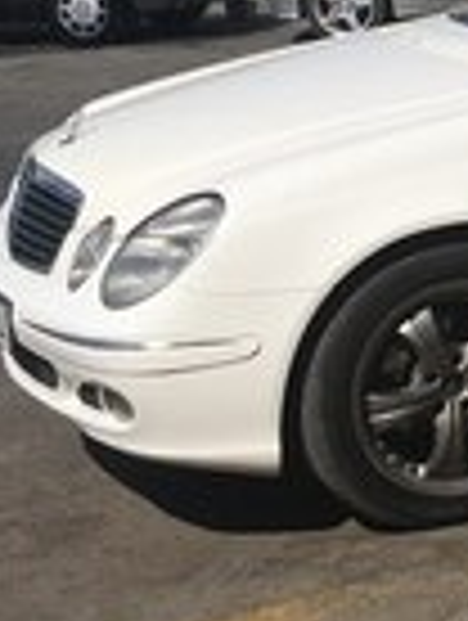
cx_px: 796
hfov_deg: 13.1
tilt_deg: -7.9
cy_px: 54
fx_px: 1869
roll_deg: +2.6
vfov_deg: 18.5
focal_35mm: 104
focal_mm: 4.15
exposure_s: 1/3663
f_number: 2.2
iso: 25
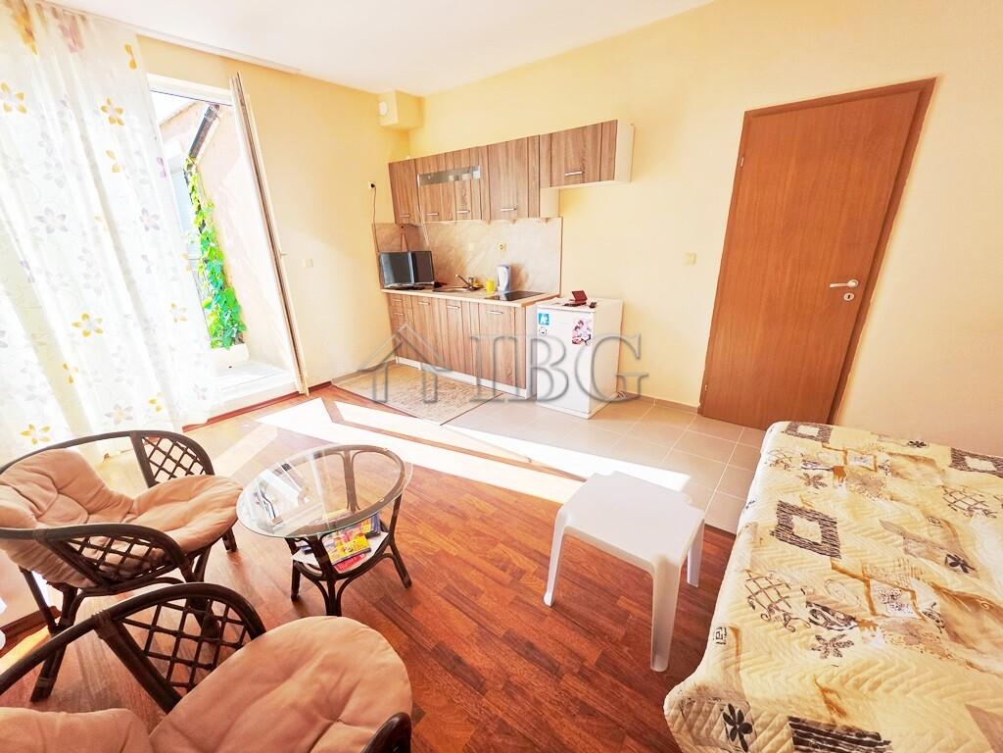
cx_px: 502
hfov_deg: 106.2
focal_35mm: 13
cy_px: 376
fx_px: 377
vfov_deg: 89.9
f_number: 1.9
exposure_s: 1/411
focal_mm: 2.2
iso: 40
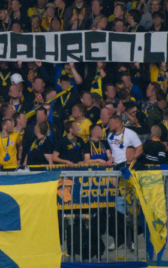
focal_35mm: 1585
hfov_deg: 0.8
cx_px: -54
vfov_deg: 1.3
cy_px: 79
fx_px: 11611
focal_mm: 212.8
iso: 800
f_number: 7.1
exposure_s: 1/640
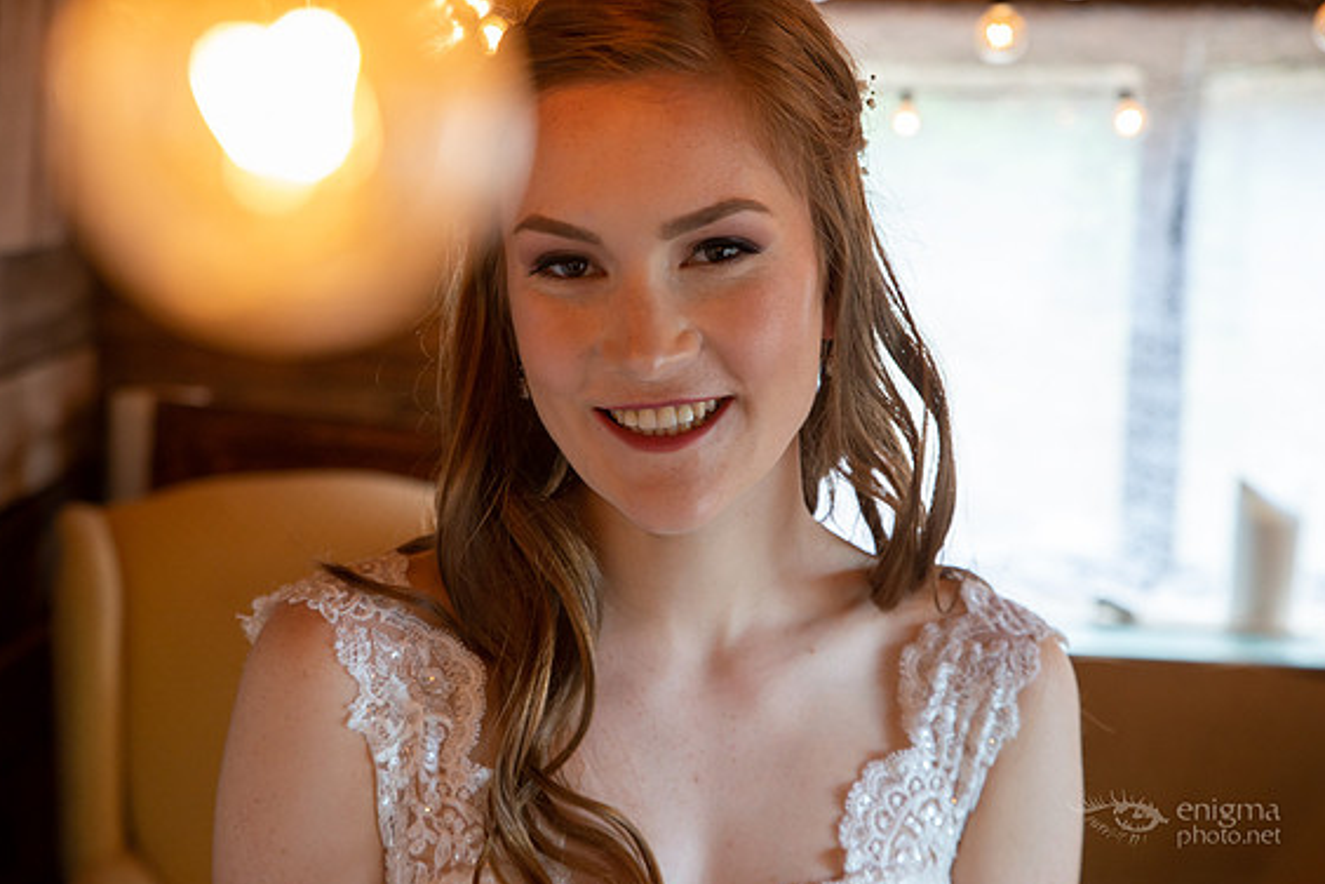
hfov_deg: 28.1
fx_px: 2650
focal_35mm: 72
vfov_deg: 18.9
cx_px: 665
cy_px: 453
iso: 800
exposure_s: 1/80
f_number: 7.1
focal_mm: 70
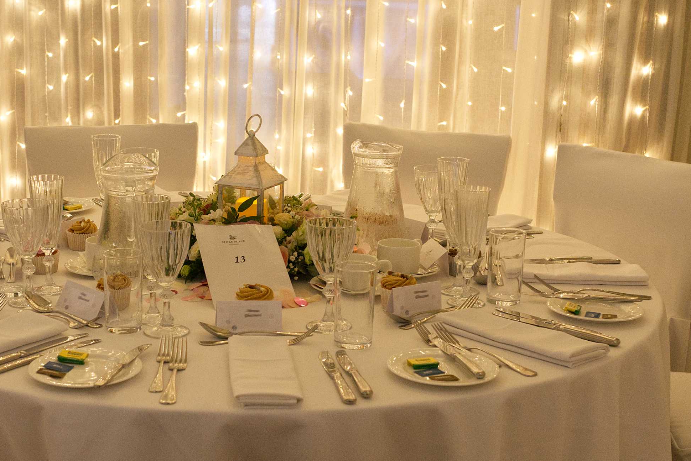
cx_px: 256
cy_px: 250
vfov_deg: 20.1
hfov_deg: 29.7
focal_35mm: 68
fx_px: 1299
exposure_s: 1/125
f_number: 5
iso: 3200
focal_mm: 35
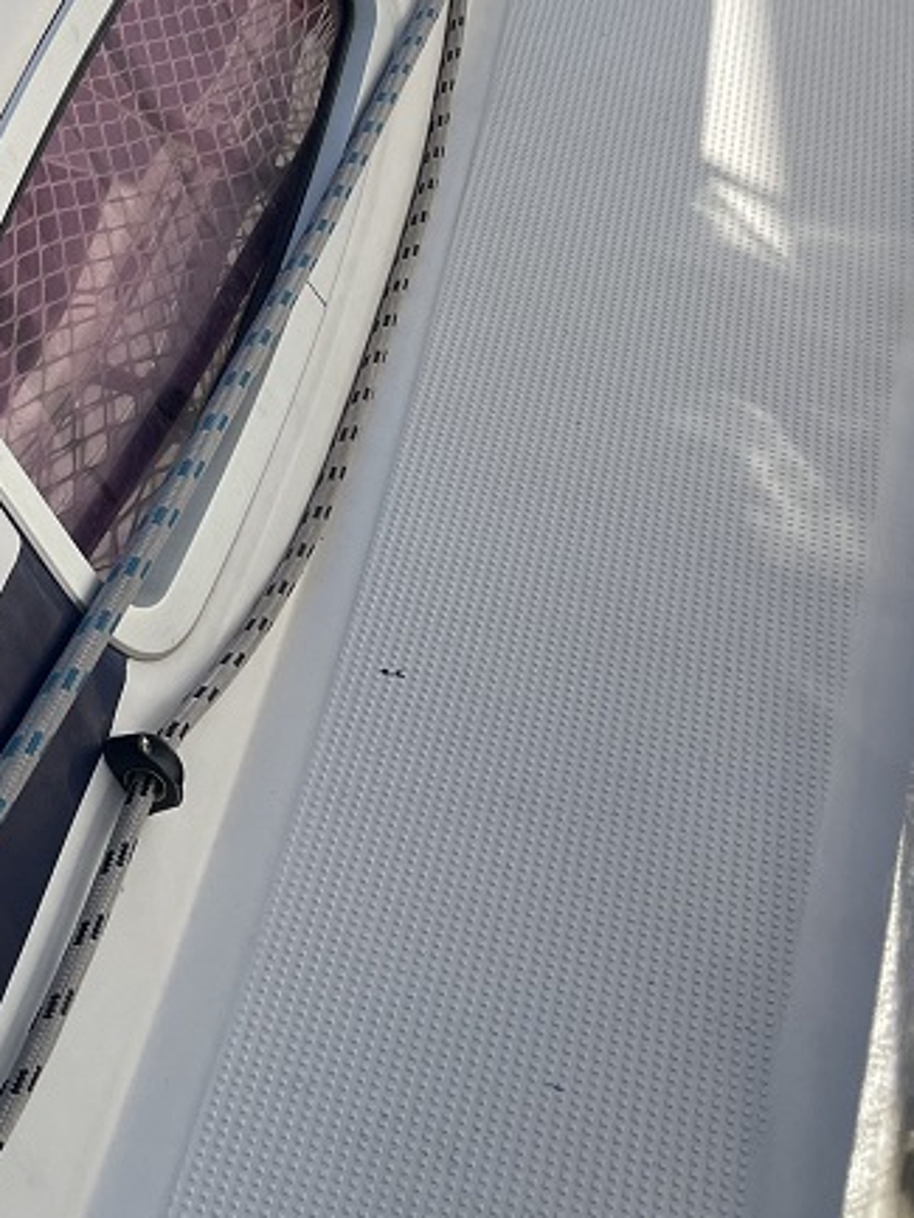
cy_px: -115
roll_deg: +6.7
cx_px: -25
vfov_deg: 25.1
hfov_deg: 19.8
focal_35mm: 72
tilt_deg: -21.9
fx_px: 2534
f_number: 1.6
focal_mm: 4.2
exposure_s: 1/3509
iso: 32
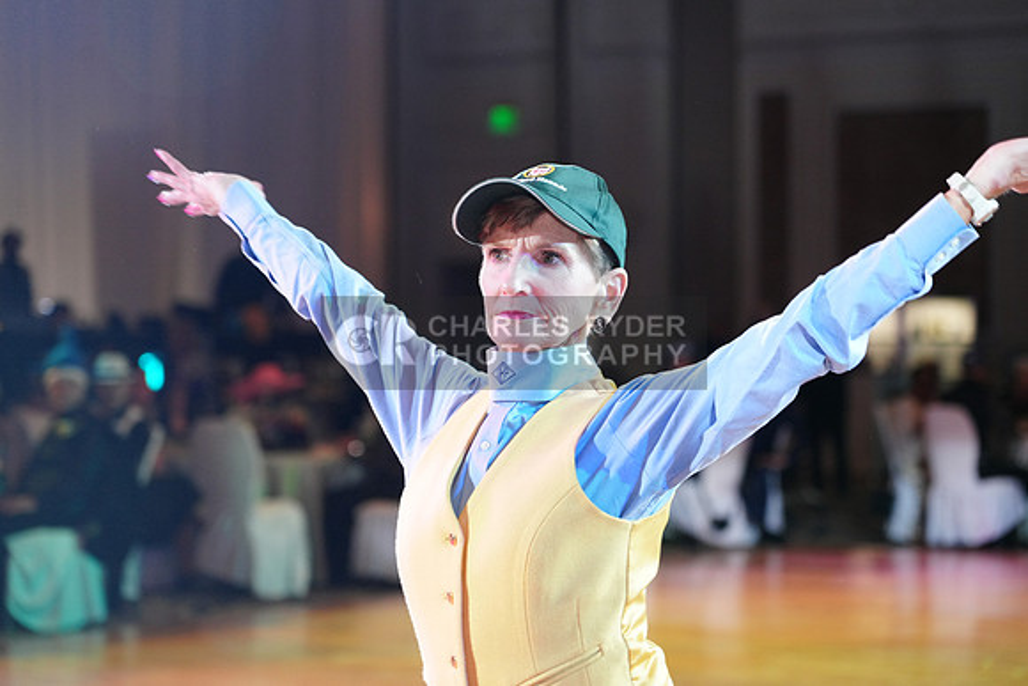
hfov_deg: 19.5
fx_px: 2999
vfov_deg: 13.0
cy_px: 343
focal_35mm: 105
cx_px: 514
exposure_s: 1/250
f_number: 4
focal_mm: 105
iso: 2500
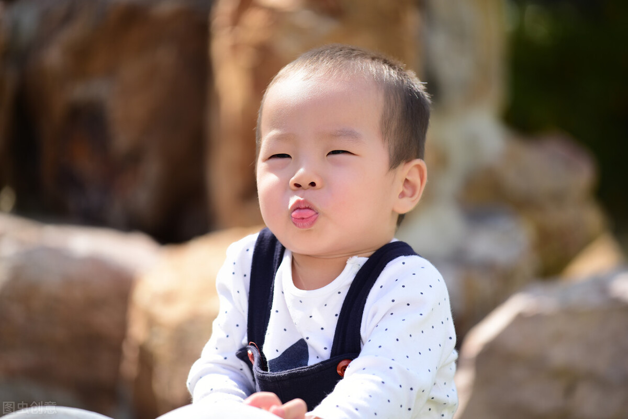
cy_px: 210
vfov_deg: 7.6
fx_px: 3141
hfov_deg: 11.4
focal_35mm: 180
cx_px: 314
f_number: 4
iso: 100
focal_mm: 180
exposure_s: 1/320
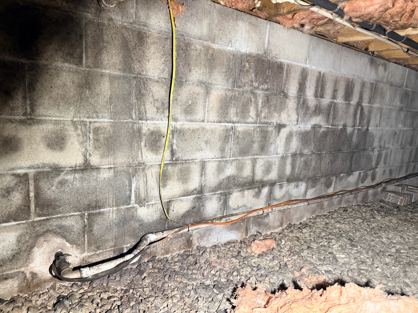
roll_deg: -3.7
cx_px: 209
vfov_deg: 56.8
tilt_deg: -10.3
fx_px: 290
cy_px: 156
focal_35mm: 24
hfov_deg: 71.6
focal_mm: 6.76
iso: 400
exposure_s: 1/60
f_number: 1.78
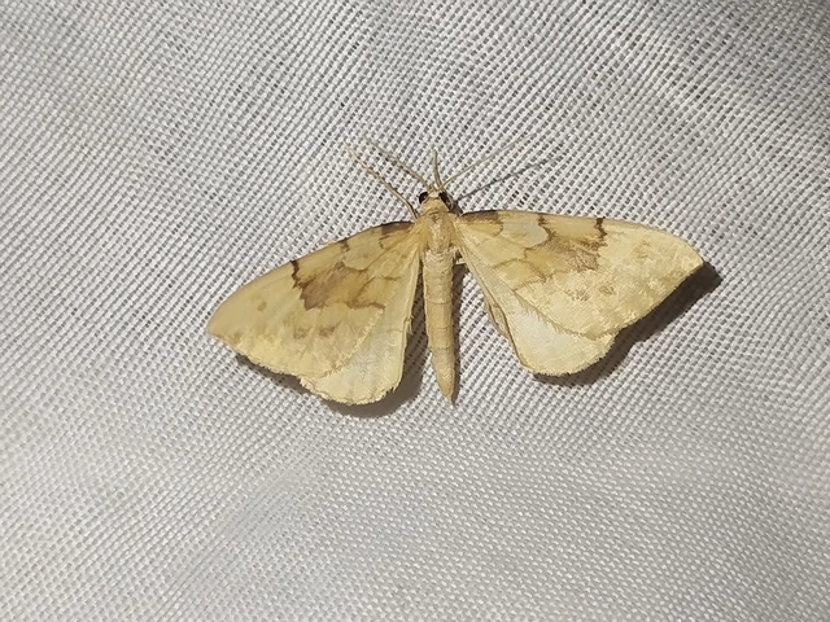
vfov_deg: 18.7
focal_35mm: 79
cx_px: 415
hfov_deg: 24.7
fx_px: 1894
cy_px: 311
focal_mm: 5.31
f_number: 1.7
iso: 125
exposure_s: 1/50
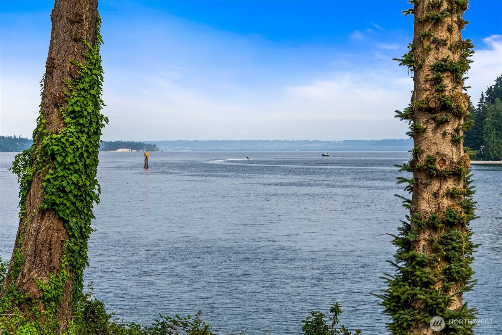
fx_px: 976
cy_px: 168
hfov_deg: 28.8
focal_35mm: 70
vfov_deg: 19.5
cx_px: 251
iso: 500
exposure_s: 1/400
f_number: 8
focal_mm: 70
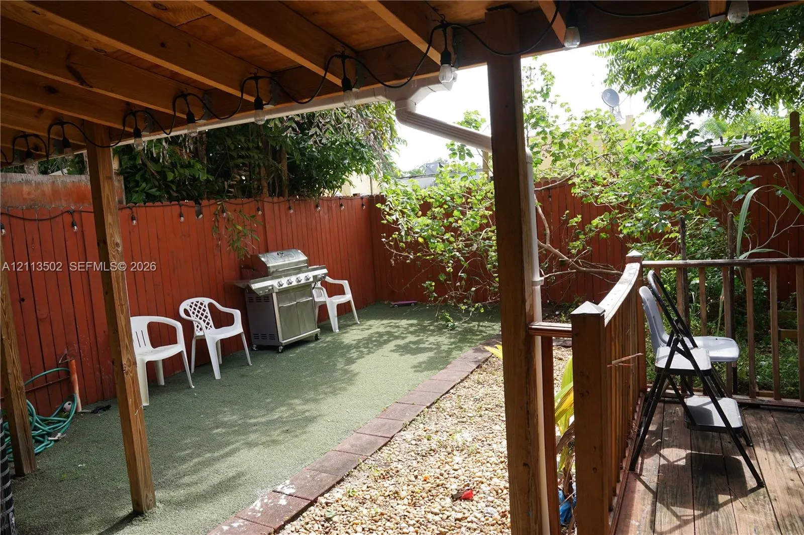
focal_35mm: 24
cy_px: 268
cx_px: 402
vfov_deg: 53.1
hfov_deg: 73.8
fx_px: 536
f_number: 11
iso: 400
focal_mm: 24
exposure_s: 1/100
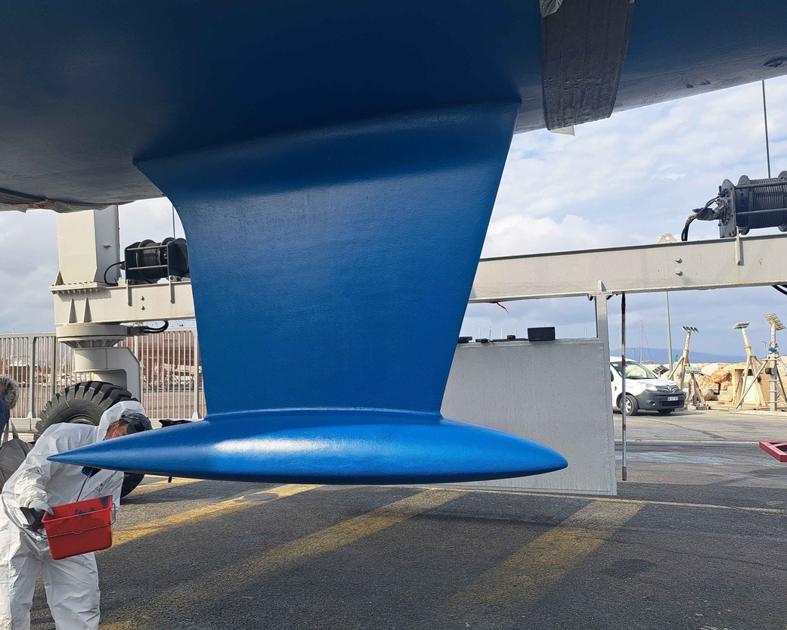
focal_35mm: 27
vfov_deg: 53.2
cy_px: 329
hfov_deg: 63.8
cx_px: 337
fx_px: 629
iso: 50
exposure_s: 1/828
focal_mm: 5.23
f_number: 1.8
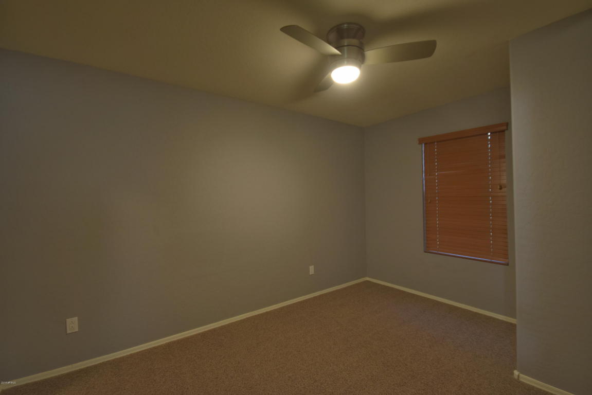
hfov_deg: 100.4
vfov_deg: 77.4
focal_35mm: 15
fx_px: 247
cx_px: 296
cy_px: 198
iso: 800
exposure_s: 1/13
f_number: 4
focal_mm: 10
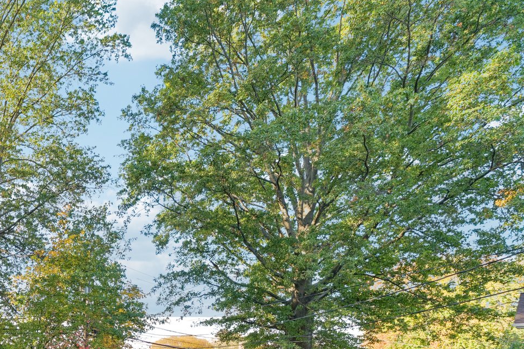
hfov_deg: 50.0
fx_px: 437
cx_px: -2
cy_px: 370
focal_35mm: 30
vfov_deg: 37.5
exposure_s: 1/100
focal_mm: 14
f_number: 7.1
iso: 400
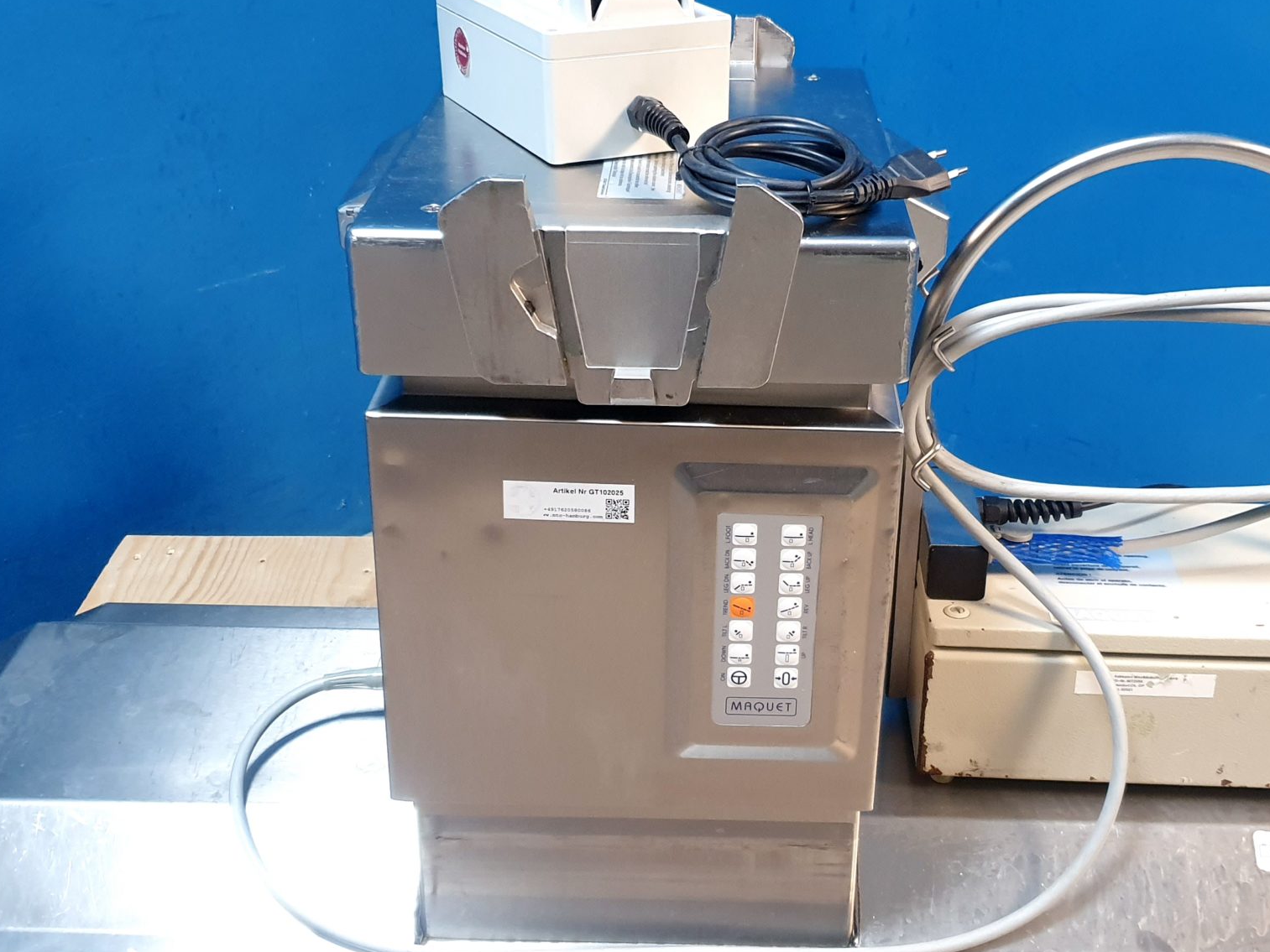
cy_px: 499
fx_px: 1614
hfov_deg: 42.9
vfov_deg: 32.9
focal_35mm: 44
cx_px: 703
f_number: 1.5
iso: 320
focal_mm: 4.3
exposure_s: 1/50
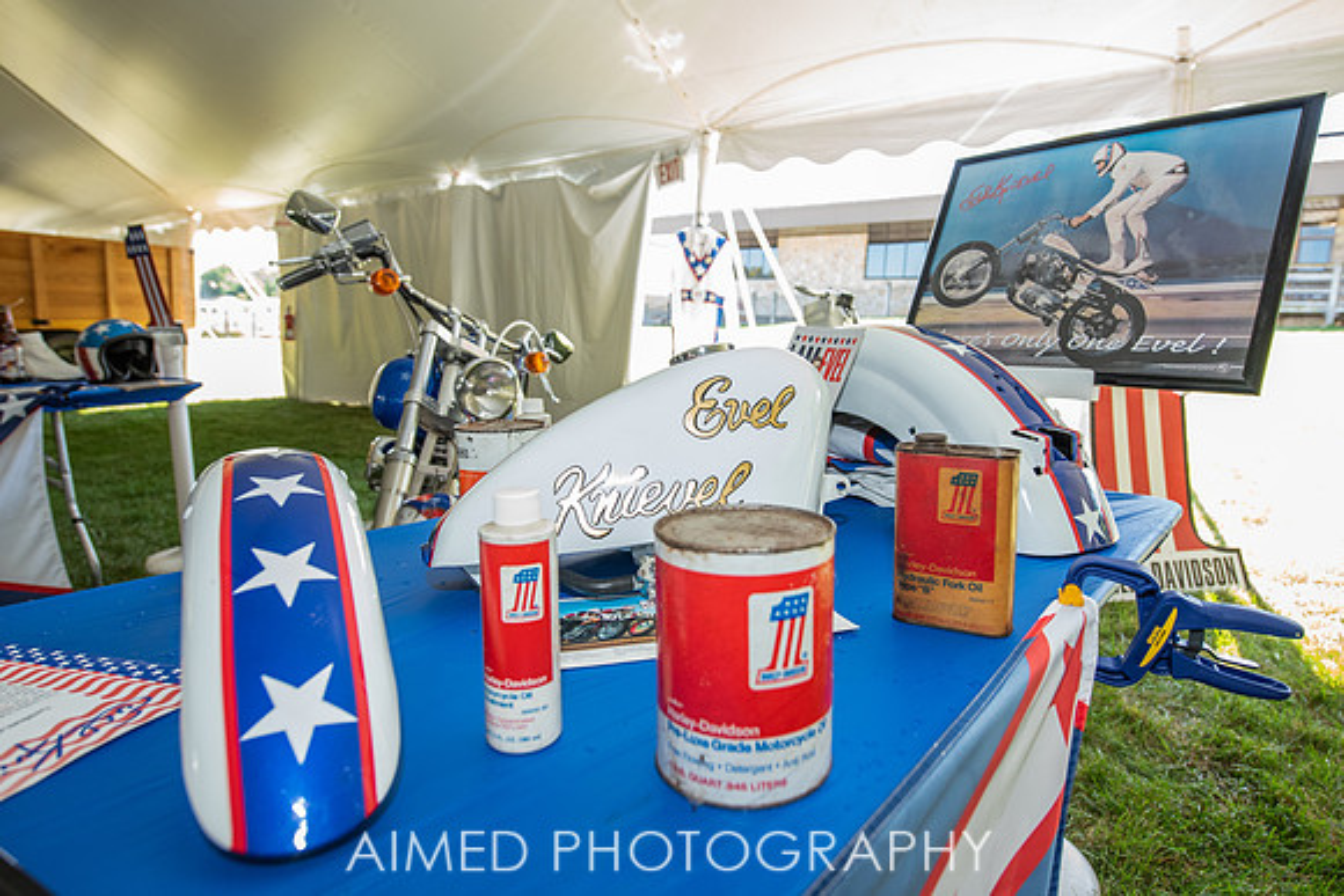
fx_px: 793
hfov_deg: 80.4
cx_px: 714
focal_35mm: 21
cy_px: 420
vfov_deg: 58.9
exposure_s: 1/200
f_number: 5
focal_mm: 20
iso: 1000
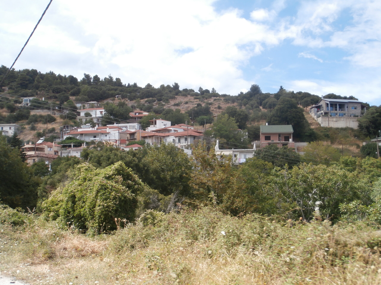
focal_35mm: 47
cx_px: 190
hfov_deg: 40.4
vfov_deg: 30.9
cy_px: 142
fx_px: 517
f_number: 4.2
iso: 100
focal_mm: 8.29
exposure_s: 1/500
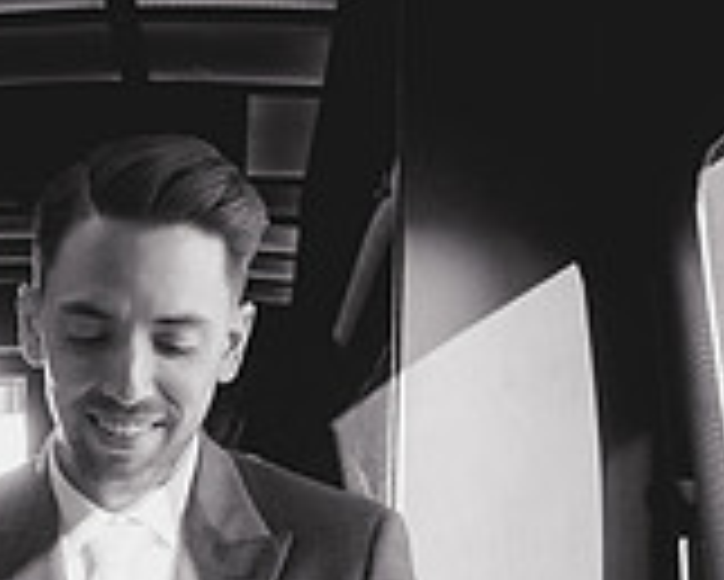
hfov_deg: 27.6
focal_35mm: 62
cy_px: 641
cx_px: -94
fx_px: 1329
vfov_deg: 23.1
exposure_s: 1/250
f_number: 2.8
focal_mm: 18
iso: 3200
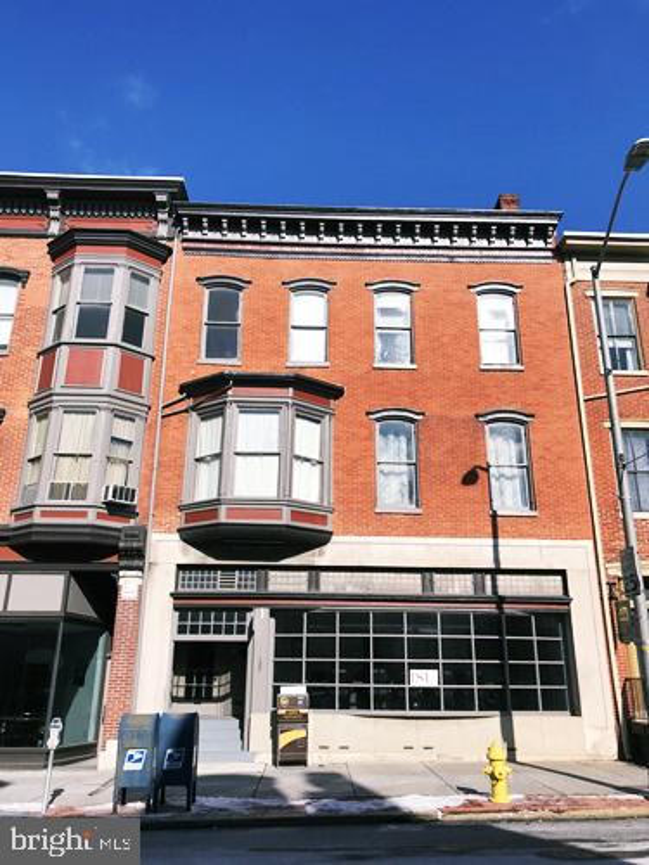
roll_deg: -0.4
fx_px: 700
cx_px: 324
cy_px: 432
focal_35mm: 28
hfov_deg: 49.7
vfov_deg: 63.4
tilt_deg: +20.2
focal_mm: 3.99
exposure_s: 1/4000
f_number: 1.8
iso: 20
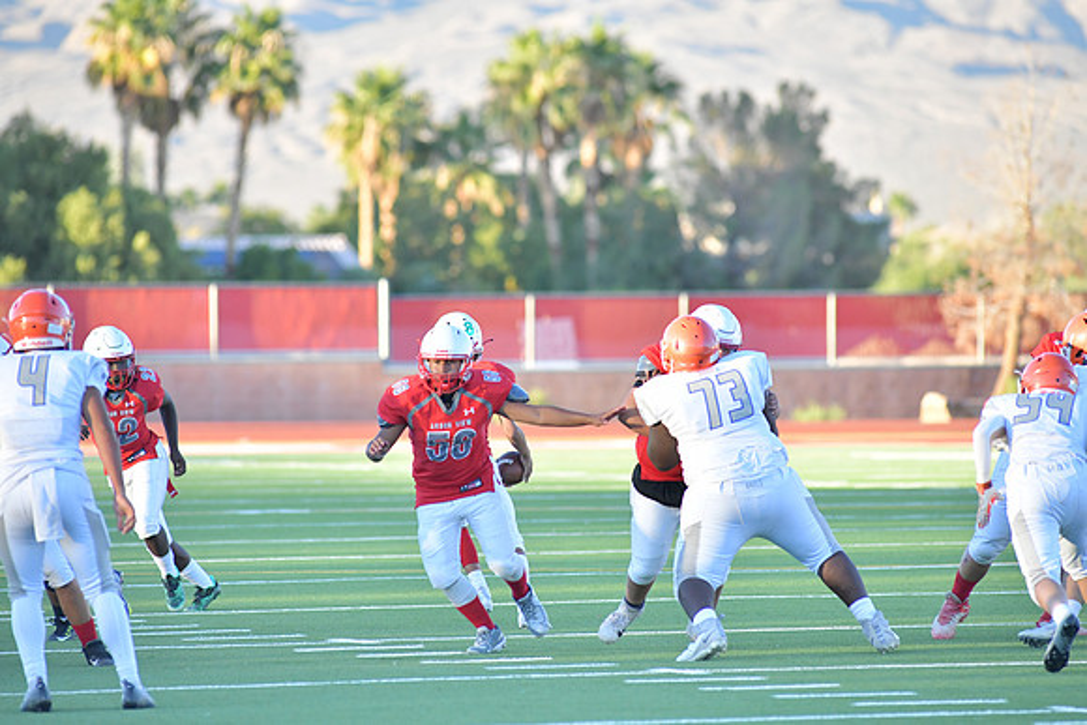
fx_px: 9060
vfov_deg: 4.6
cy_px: 362
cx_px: 544
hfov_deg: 6.9
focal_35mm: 300
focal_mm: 300
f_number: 5
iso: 2500
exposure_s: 1/2000
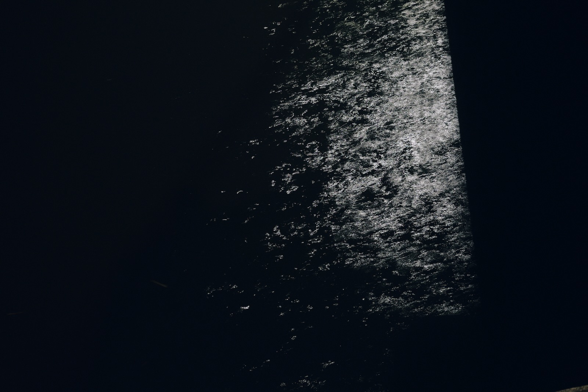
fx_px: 653
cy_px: 196
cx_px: 294
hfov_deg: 48.5
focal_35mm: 40
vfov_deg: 33.4
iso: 200
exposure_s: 1
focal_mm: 40
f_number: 4
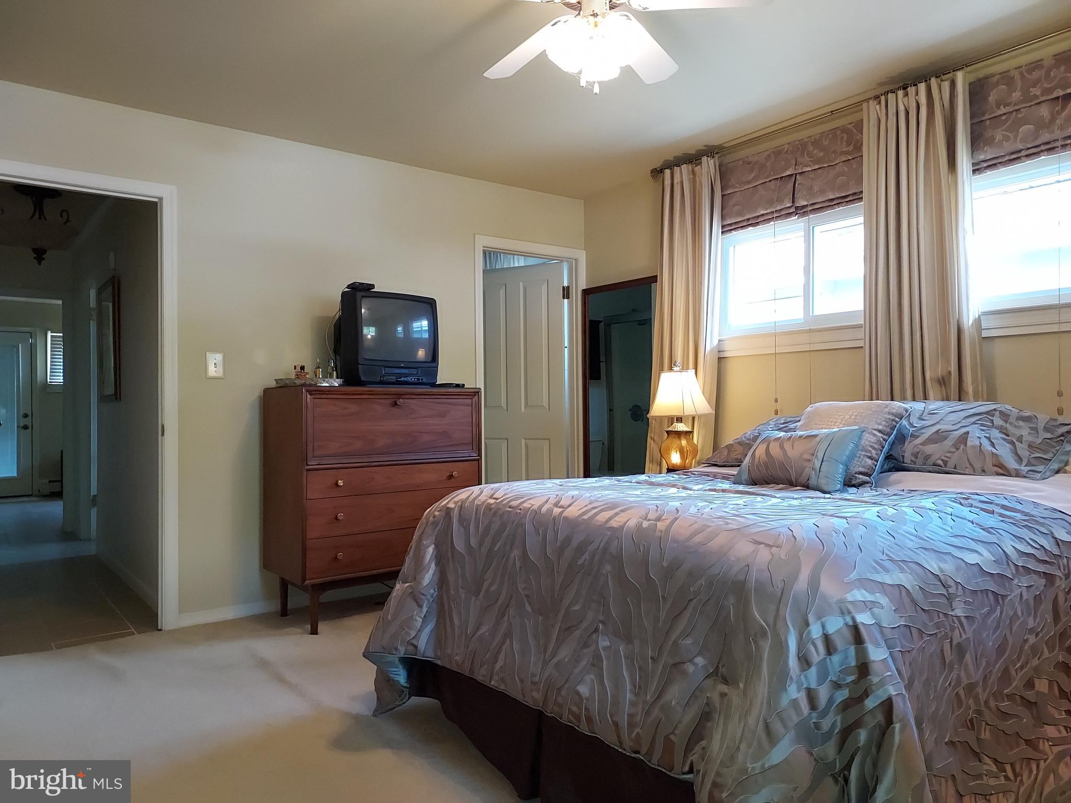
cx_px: 536
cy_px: 402
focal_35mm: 24
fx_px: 743
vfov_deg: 56.8
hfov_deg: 71.6
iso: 400
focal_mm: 4.6
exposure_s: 1/60
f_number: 1.8
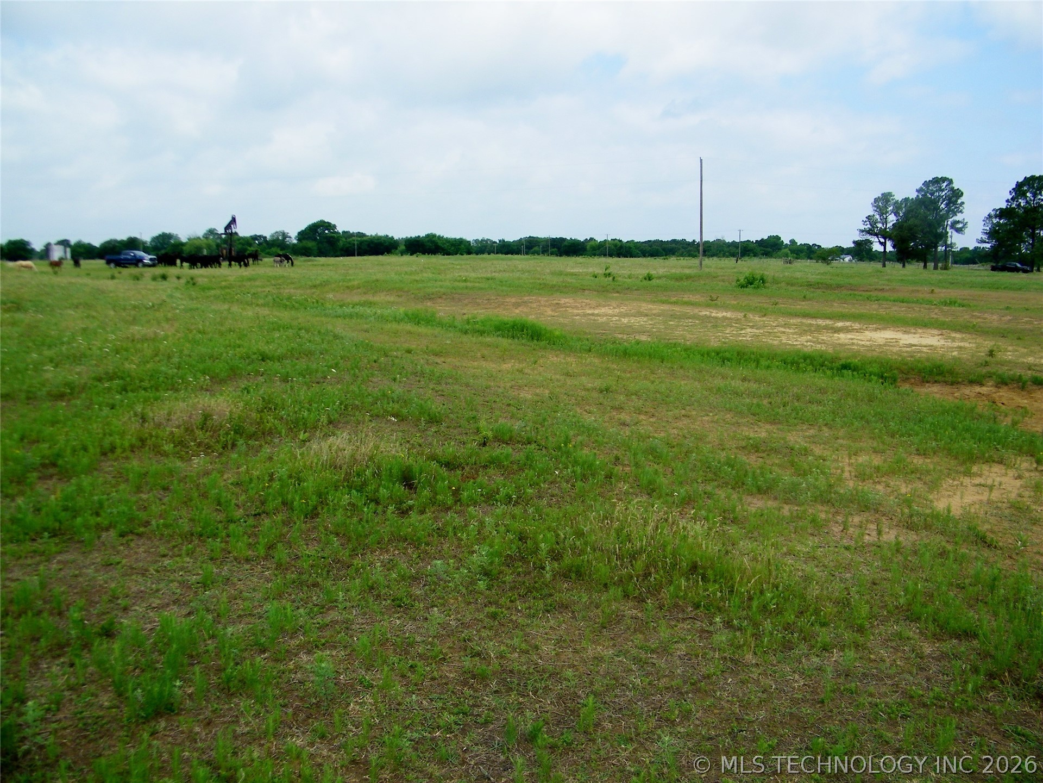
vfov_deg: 49.7
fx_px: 844
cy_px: 392
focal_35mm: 28
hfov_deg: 63.4
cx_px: 522
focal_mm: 5
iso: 80
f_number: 7
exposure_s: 1/200
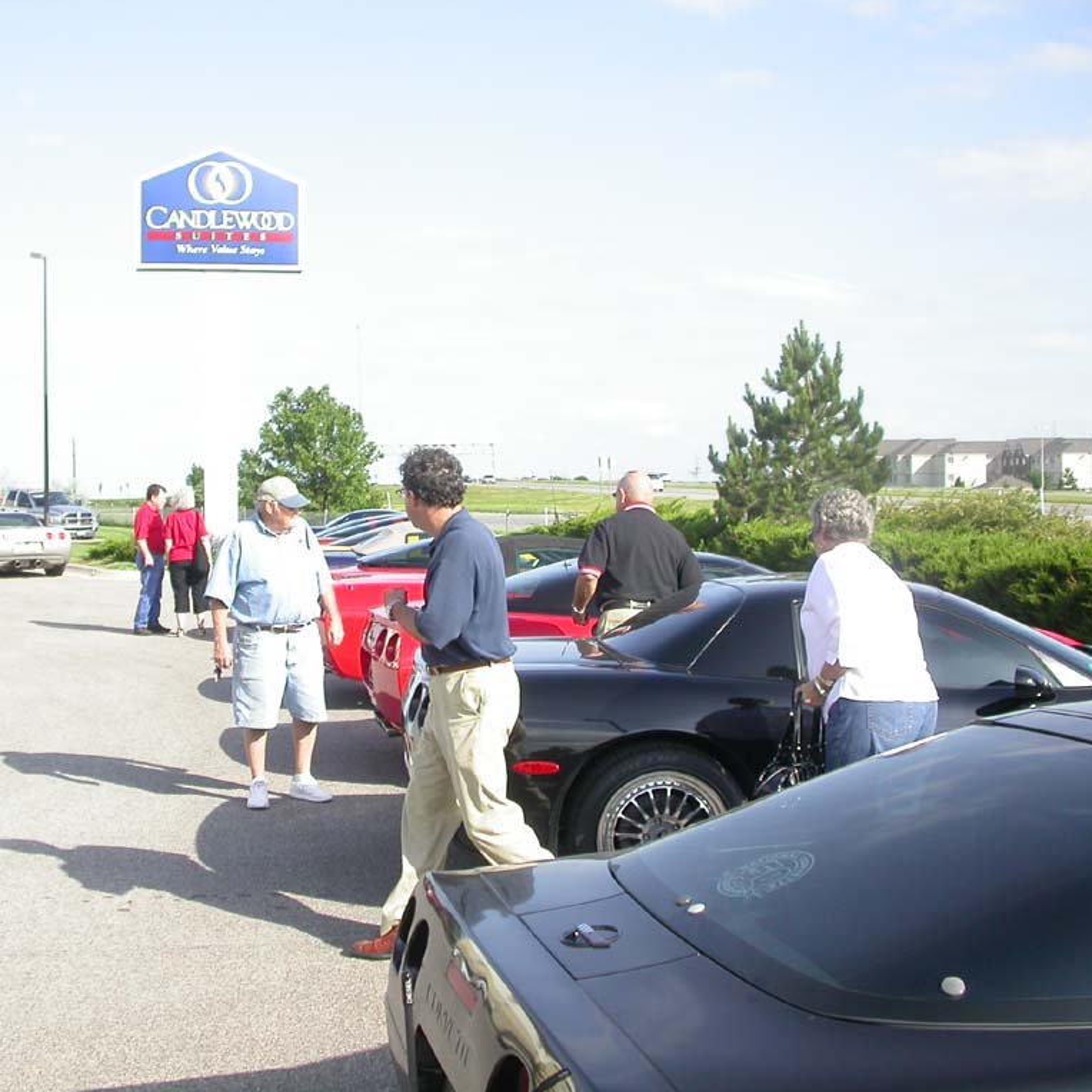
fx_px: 1606
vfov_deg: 37.6
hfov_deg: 37.3
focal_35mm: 45
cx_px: 389
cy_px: 546
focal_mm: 7.85
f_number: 2.6
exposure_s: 1/1000
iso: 100
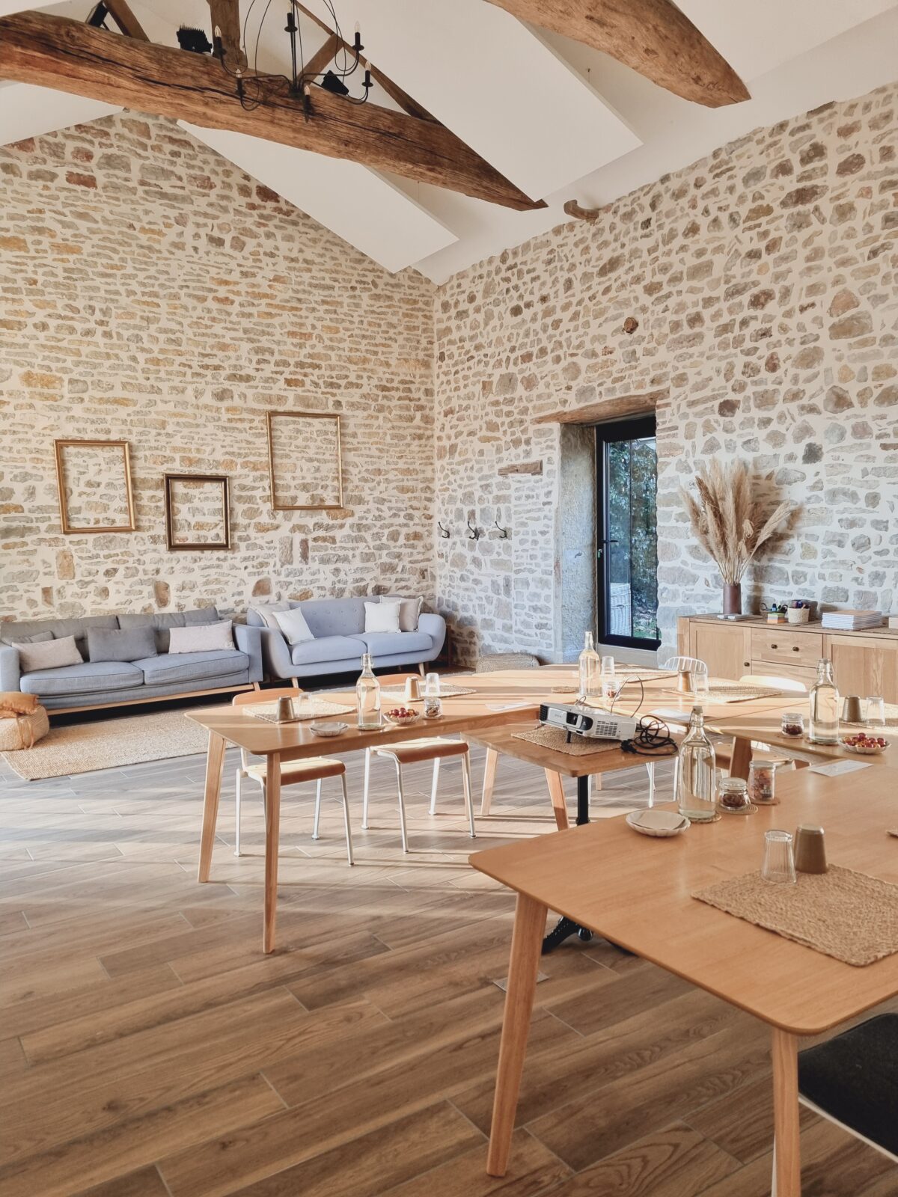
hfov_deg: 53.1
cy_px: 598
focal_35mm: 26
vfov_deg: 67.3
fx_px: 899
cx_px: 449
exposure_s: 1/100
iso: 200
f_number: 1.8
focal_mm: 5.4
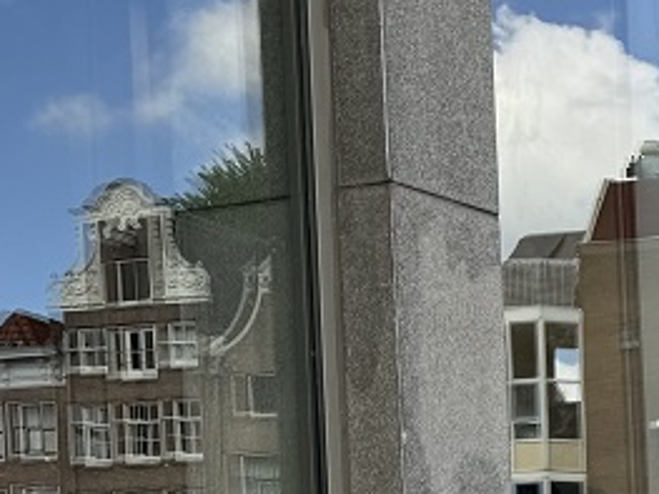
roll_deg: +1.7
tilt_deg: -2.2
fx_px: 2169
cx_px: 1268
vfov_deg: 12.2
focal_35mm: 114
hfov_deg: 14.6
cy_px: 809
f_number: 1.78
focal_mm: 6.76
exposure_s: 1/693
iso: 80
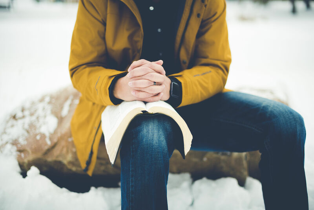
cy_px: 105
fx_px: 436
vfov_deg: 27.0
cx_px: 157
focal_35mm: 50
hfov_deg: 39.6
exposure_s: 1/640
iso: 50
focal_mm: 50
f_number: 1.4
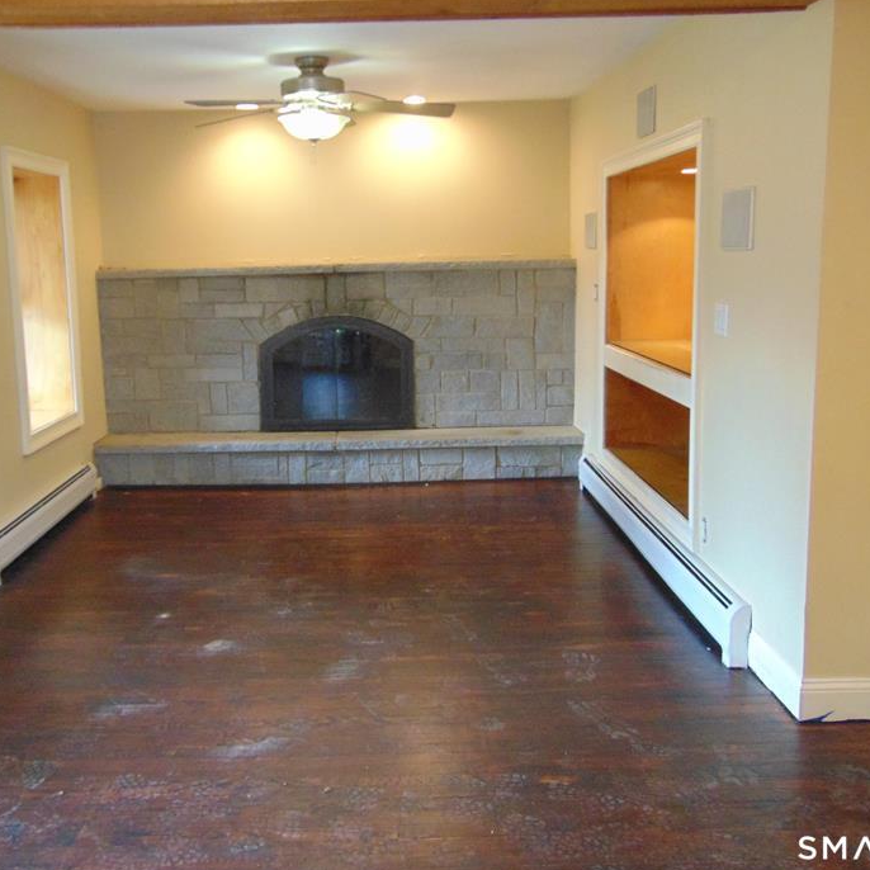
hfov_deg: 49.5
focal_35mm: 33
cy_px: 399
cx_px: 359
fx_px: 938
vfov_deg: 49.7
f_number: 3
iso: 400
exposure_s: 1/30
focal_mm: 4.5
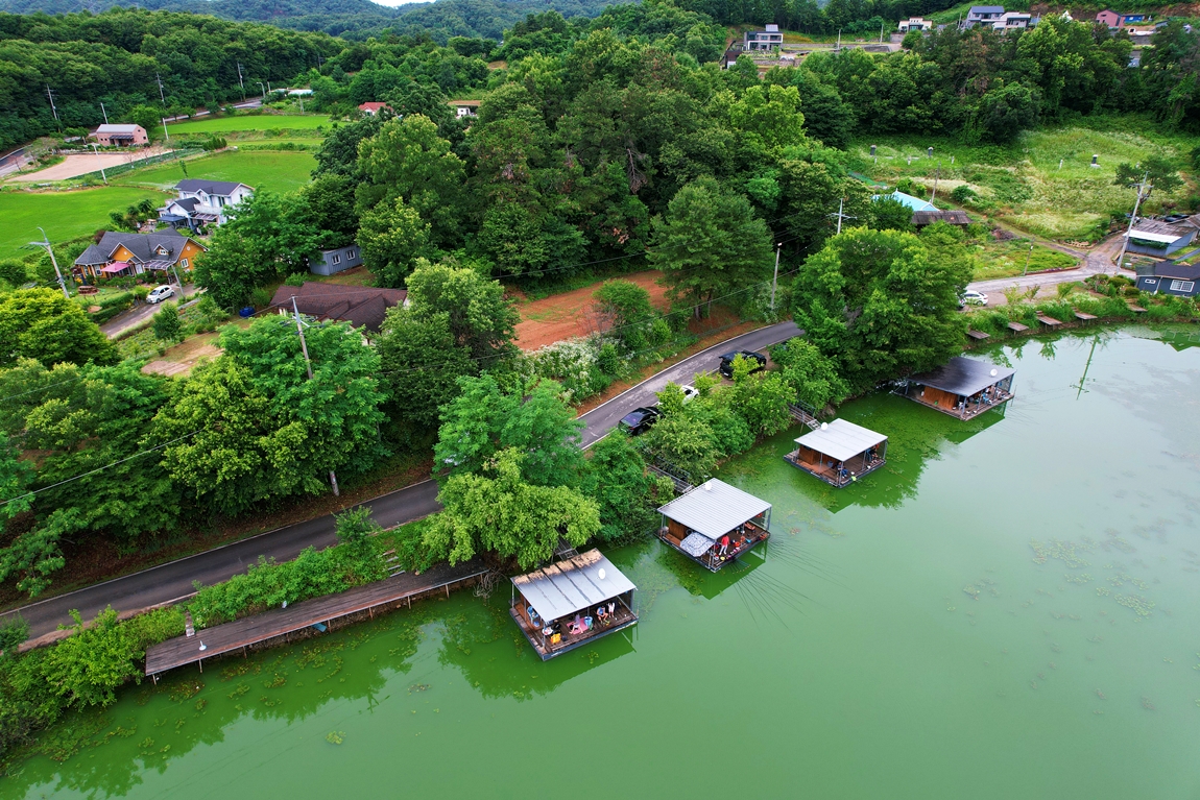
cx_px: 600
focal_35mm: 22
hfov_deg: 78.6
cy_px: 400
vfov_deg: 57.2
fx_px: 733
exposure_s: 1/320
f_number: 2.8
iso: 100
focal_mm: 8.38
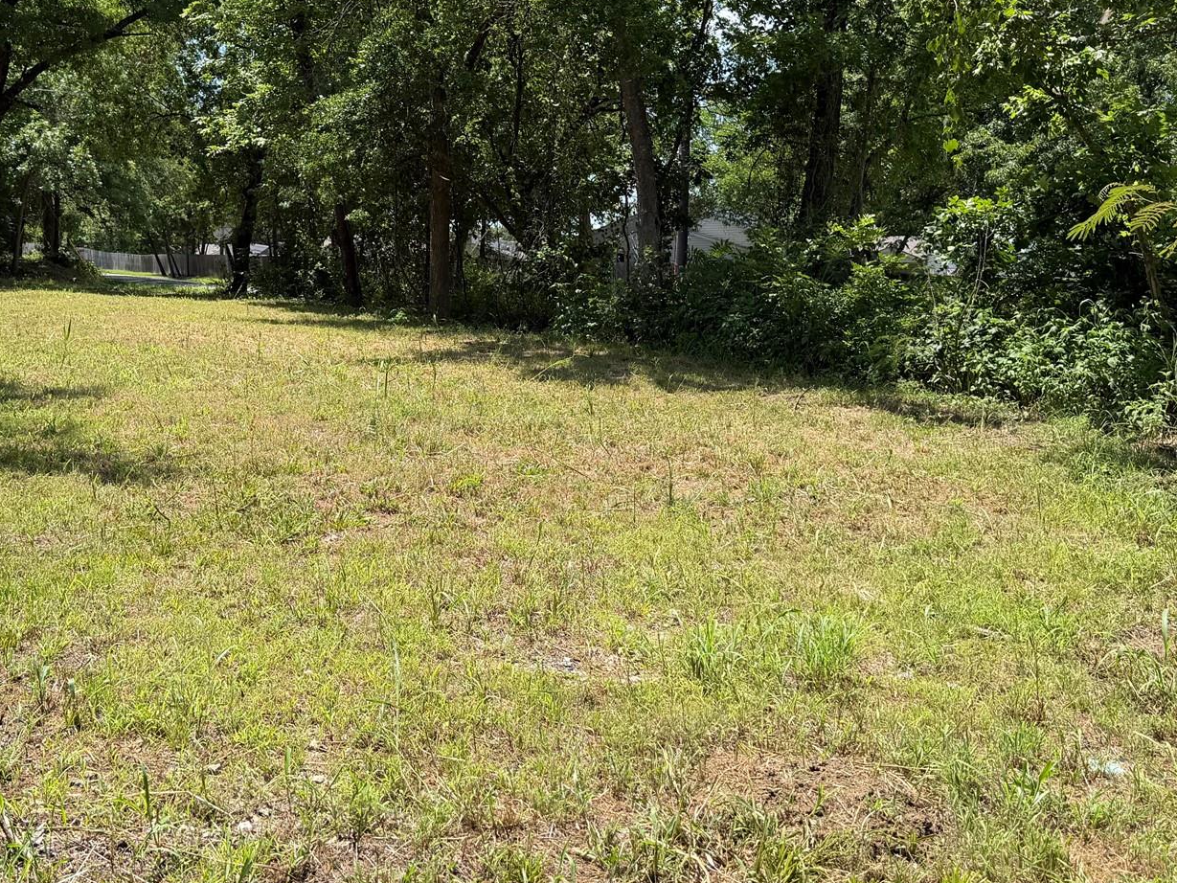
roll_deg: +0.0
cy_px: 324
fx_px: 1360
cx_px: 426
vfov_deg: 35.7
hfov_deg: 46.3
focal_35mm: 40
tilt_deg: -0.7
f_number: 1.78
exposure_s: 1/2053
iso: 80
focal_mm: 6.76
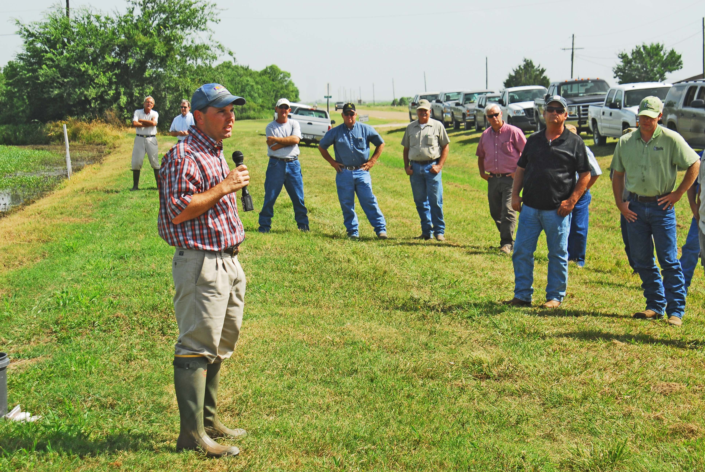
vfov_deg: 15.8
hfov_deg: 23.4
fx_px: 1706
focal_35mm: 87
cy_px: 236
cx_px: 352
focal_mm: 58
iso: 125
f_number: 7.1
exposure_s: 1/200
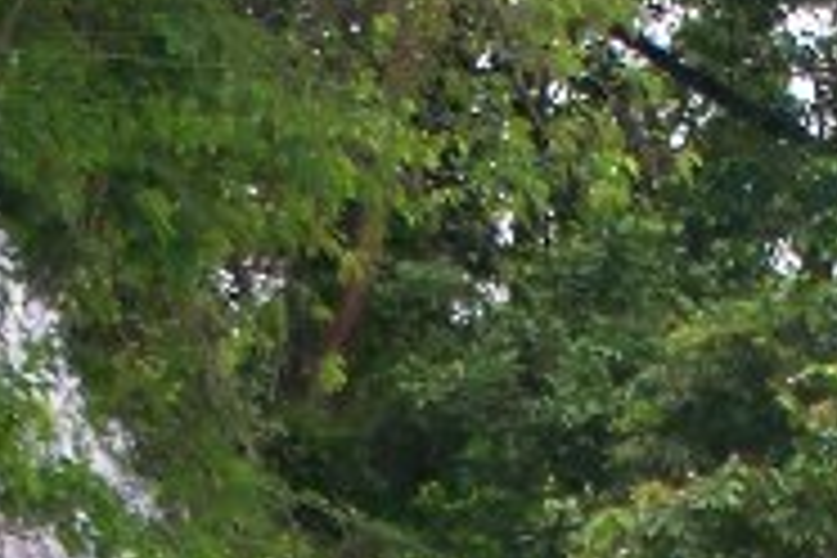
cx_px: 554
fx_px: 4812
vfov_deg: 6.2
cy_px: 1609
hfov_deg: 9.9
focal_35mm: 207
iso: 100
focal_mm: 6
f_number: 4.5
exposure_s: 1/229
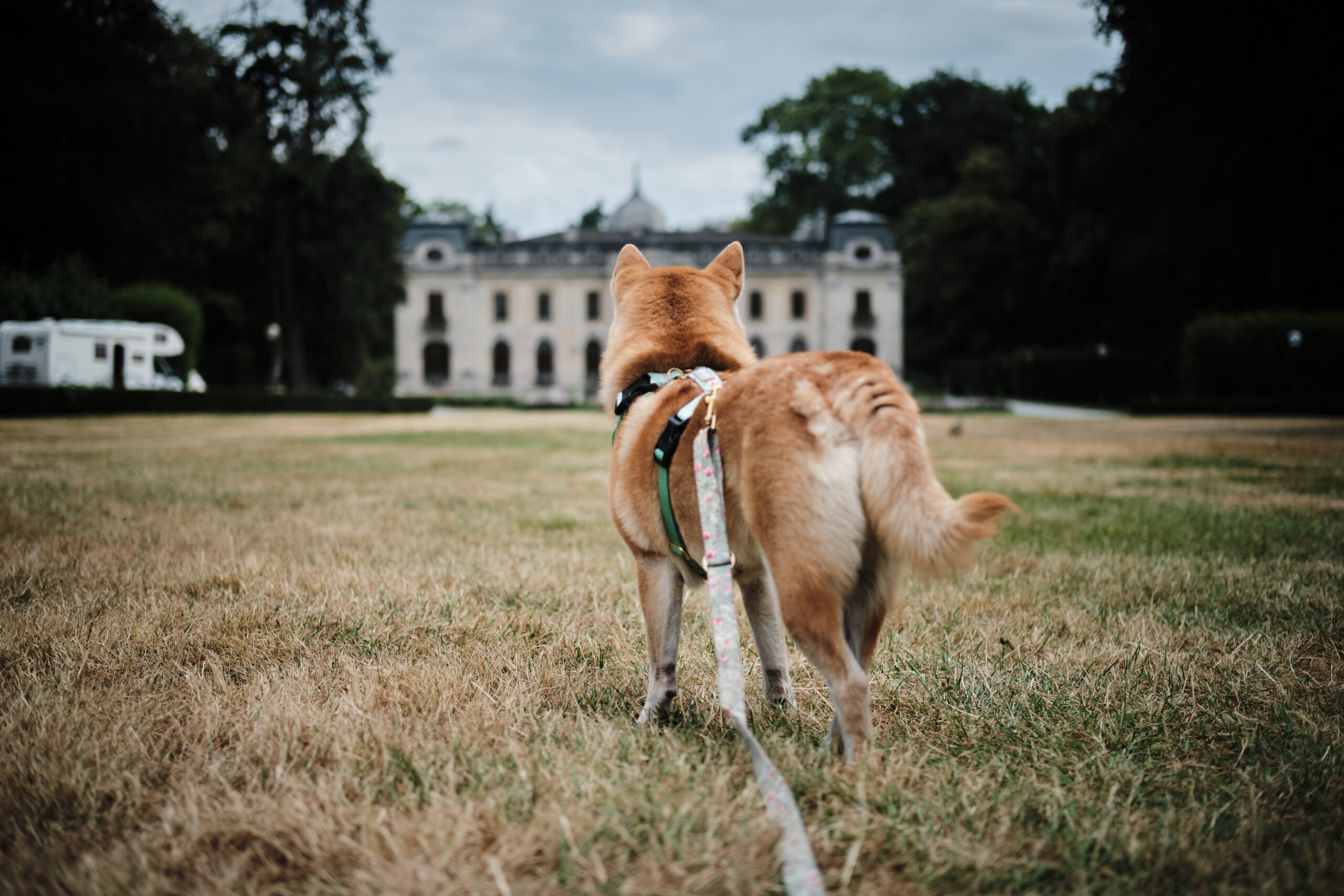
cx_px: 672
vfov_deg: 25.5
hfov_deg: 37.5
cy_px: 448
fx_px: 1979
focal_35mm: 53
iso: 160
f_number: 2
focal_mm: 35
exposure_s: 1/4000
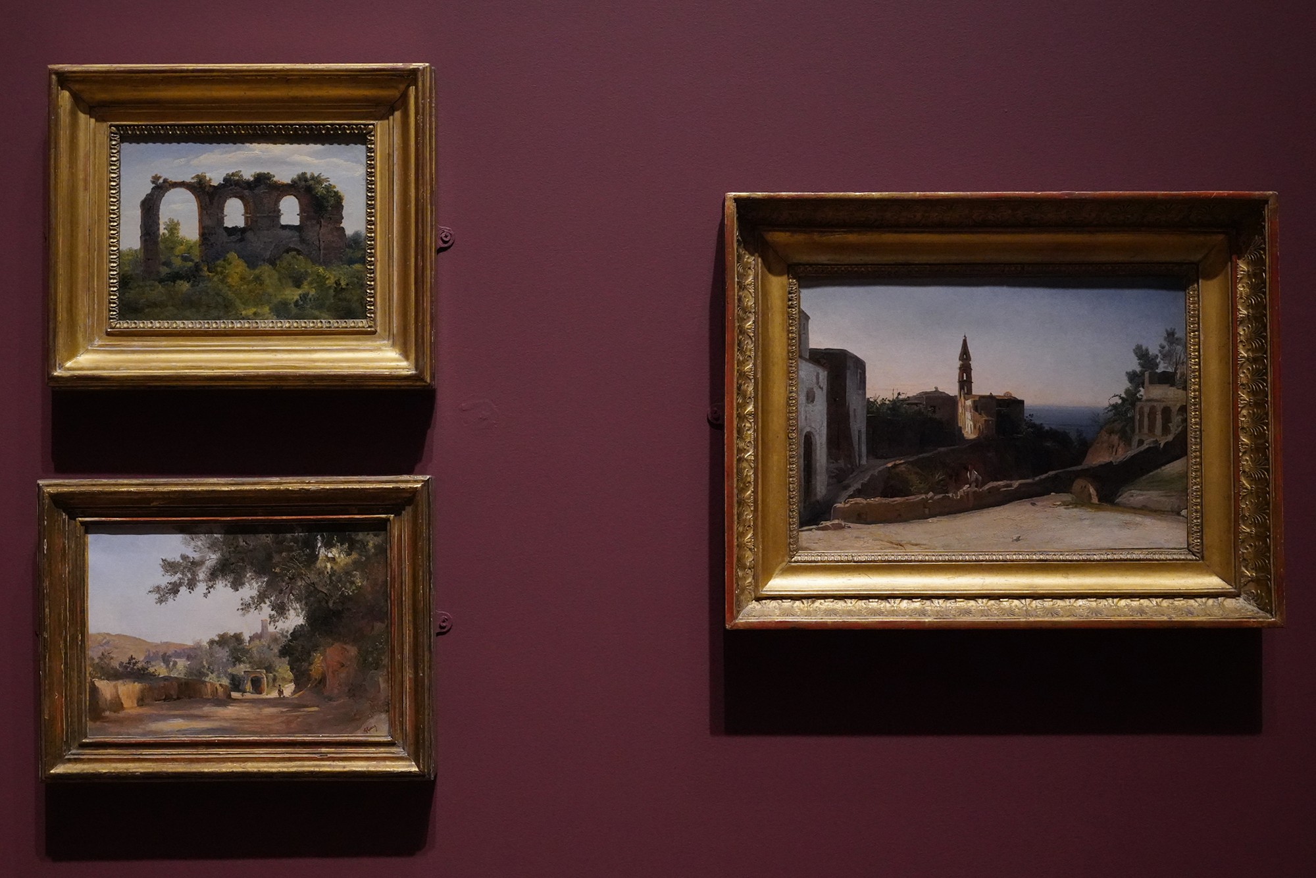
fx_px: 1353
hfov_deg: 51.9
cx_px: 658
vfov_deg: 36.0
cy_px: 439
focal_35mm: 37
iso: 8000
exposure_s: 1/100
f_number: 8
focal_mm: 37
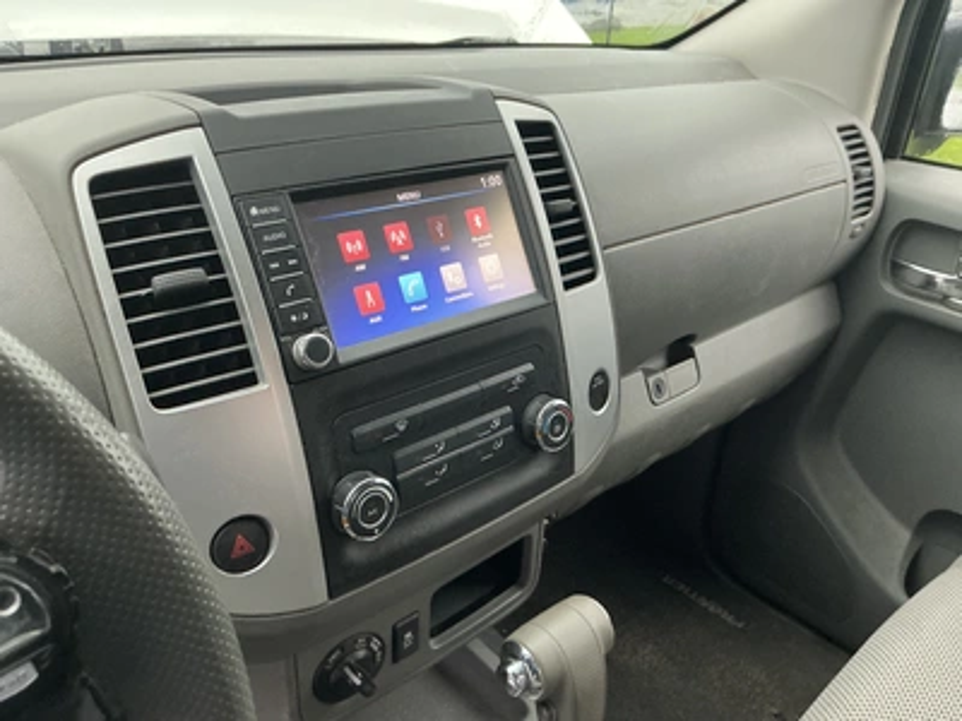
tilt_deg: -26.1
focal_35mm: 28
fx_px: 778
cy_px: 360
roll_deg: -1.7
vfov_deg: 49.7
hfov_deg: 63.4
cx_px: 481
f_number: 1.8
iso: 200
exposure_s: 1/60
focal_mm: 3
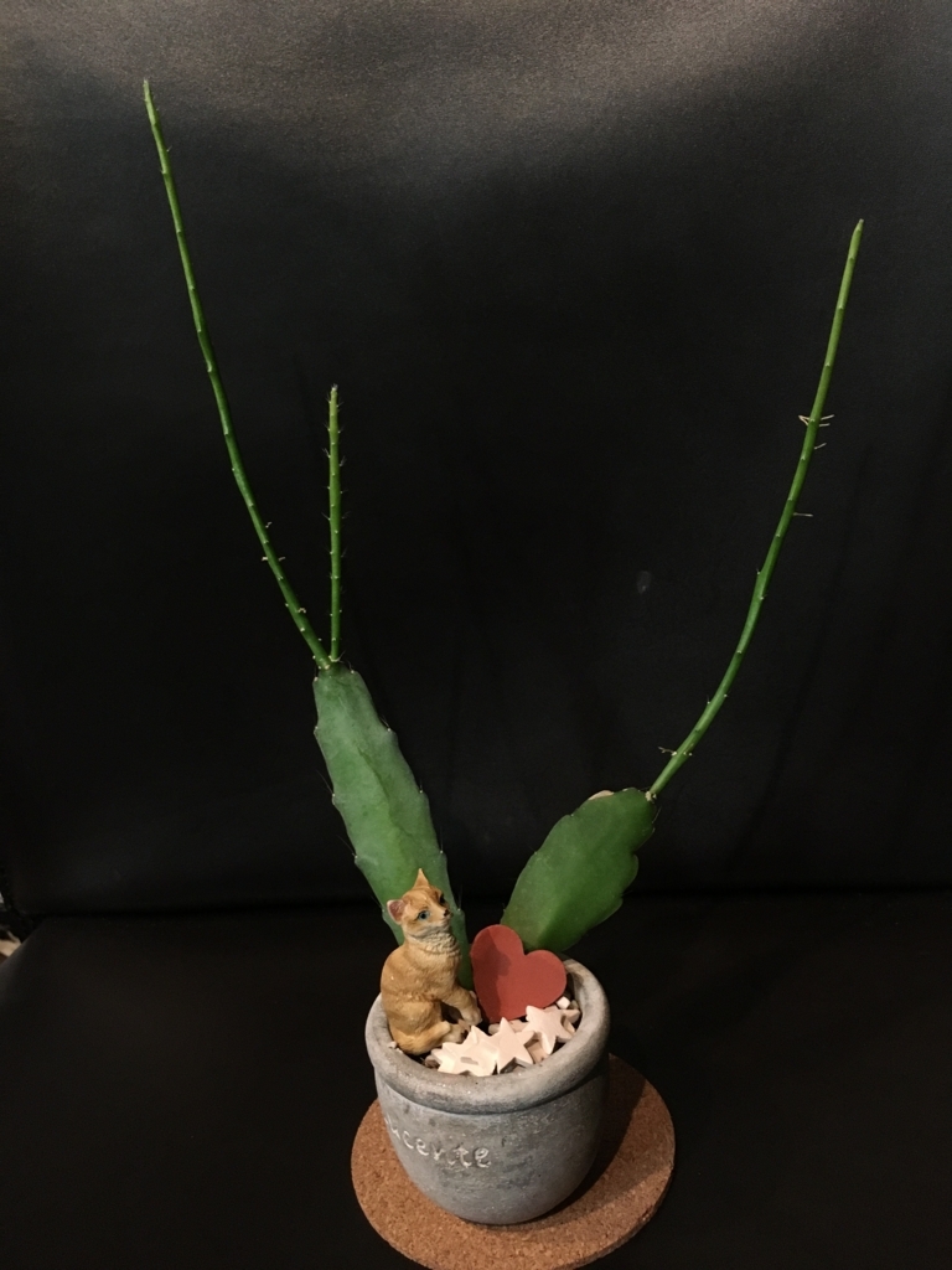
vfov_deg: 61.7
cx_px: 476
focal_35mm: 29
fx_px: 1063
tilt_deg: -18.7
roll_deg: +6.9
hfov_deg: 48.2
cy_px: 635
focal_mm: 4.15
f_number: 2.2
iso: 200
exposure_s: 1/24
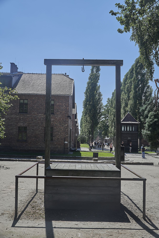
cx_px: 80
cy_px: 119
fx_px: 278
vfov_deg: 46.4
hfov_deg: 31.9
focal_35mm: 42
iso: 125
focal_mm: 28
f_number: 4
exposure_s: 1/1000
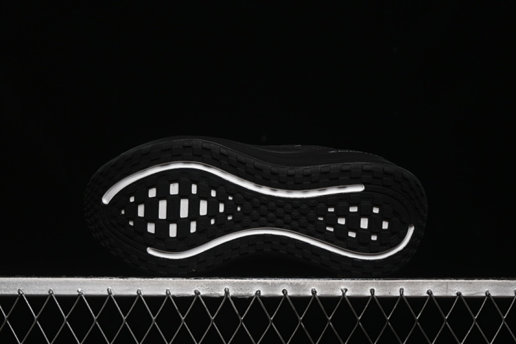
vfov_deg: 18.2
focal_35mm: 75
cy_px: 172
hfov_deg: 27.0
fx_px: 1075
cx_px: 258
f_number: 6.3
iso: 160
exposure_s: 1/40
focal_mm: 50
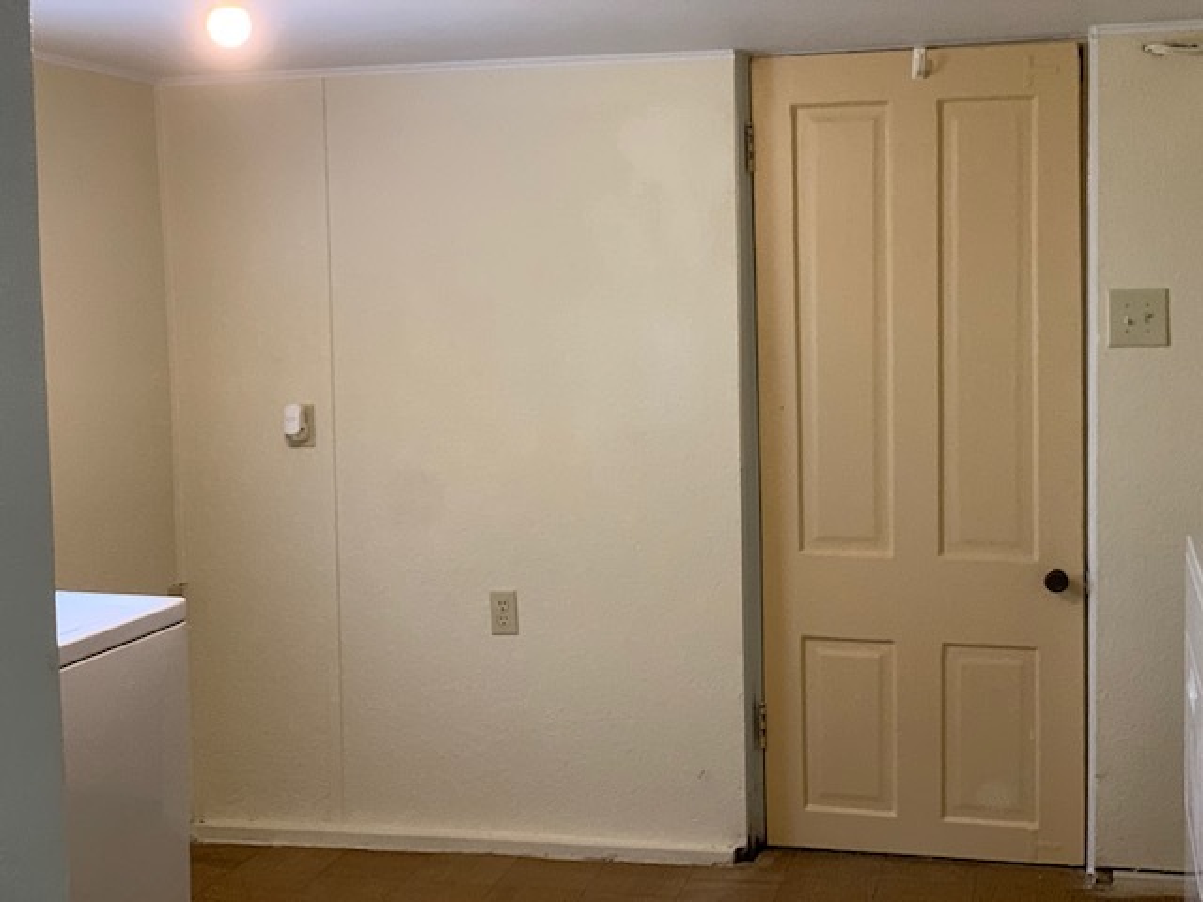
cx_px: 602
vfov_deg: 28.0
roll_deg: +0.3
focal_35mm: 52
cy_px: 451
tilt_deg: -1.3
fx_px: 1807
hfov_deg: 36.8
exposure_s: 1/60
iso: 250
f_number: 2.4
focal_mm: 6
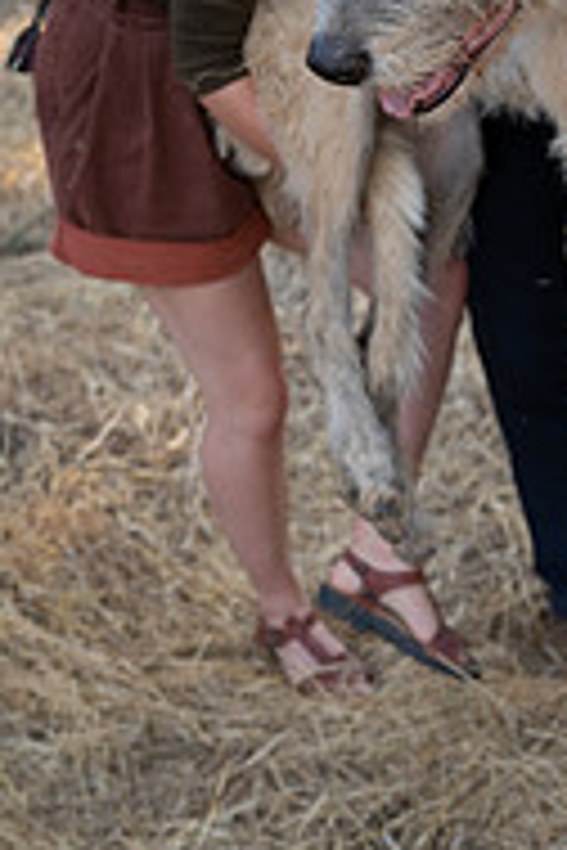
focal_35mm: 57
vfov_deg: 34.6
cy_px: 265
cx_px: 662
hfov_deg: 22.1
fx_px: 1347
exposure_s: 1/160
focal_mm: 24
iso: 250
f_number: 2.8
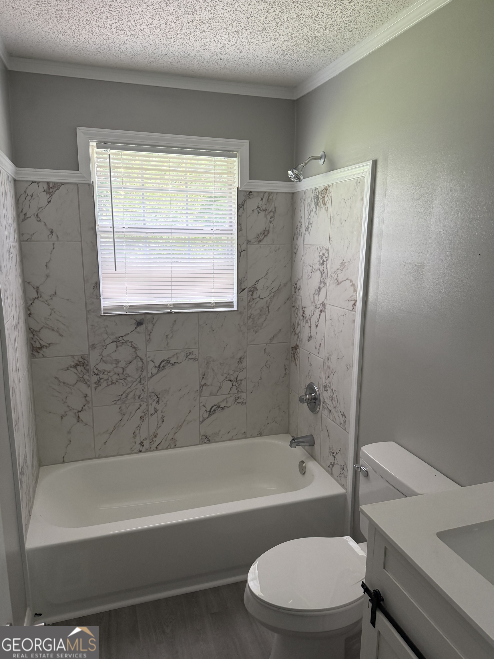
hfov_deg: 56.8
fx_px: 457
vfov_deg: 71.6
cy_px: 330
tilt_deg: -12.8
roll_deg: -0.2
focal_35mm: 24
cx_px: 247
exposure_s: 1/121
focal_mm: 6.76
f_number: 1.78
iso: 200
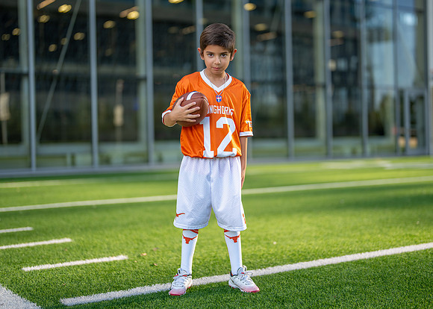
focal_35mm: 56
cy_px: 146
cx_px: 233
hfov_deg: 34.7
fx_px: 692
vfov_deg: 25.2
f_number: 1.2
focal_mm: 50
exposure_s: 1/2500
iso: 100
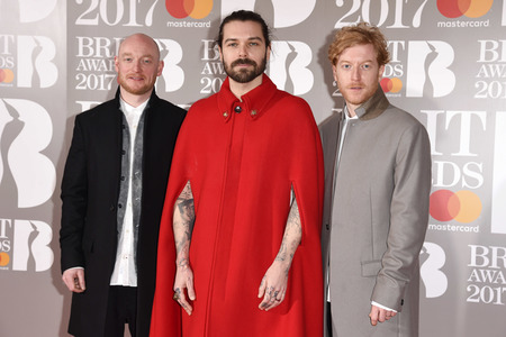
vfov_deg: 20.6
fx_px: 928
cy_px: 168
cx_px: 253
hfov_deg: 30.5
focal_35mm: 66
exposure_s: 1/250
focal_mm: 66
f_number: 6.3
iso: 400
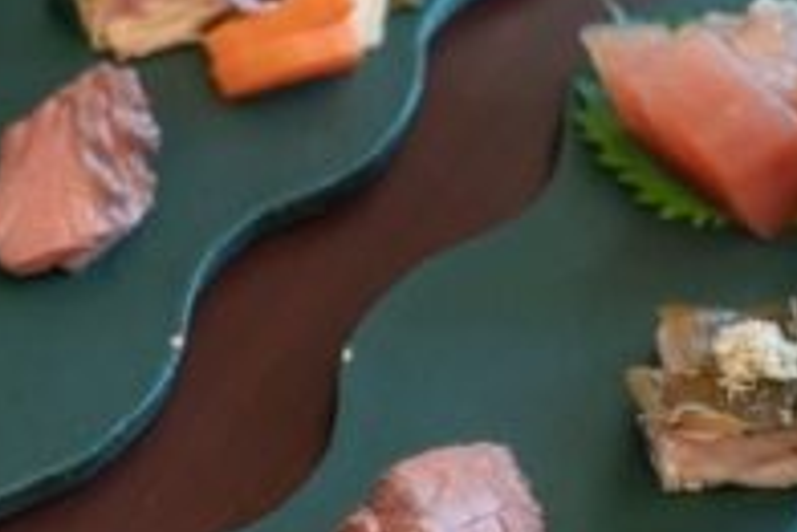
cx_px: 65
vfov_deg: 9.7
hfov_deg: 14.4
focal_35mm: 141
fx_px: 3124
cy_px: 219
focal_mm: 36
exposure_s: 1/100
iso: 320
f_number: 2.8
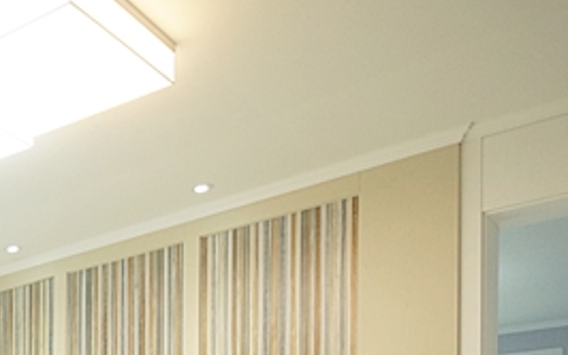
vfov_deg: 23.8
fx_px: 712
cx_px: -73
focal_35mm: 46
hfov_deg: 36.2
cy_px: 488
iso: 800
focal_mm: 10
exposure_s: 1/125
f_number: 5.6
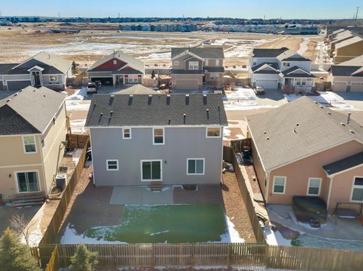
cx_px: 170
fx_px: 314
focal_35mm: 30
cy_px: 124
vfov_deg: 46.7
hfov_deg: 60.0
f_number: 2.2
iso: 100
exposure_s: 1/200
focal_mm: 4.73
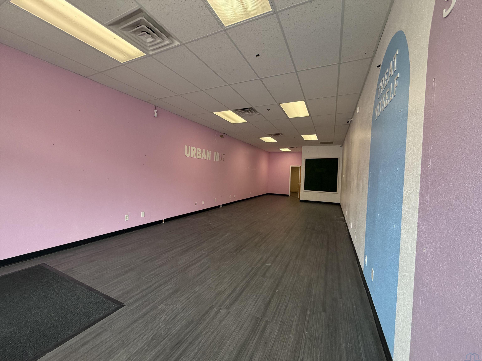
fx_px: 195
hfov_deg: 102.1
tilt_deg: +0.6
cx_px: 241
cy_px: 180
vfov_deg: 85.7
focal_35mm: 14
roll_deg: -2.6
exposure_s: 1/121
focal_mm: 2.22
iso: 160
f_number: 2.2
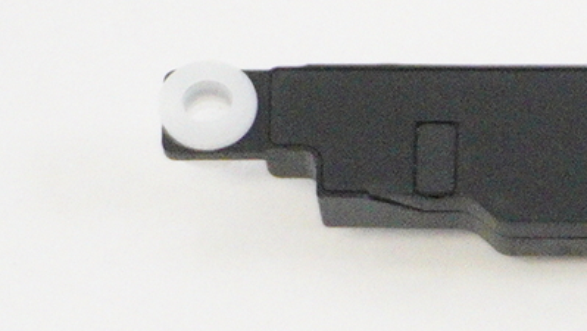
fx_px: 6121
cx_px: 1398
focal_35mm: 393
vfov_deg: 3.0
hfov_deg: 5.3
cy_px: 946
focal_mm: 40
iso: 6400
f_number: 5.6
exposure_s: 1/320
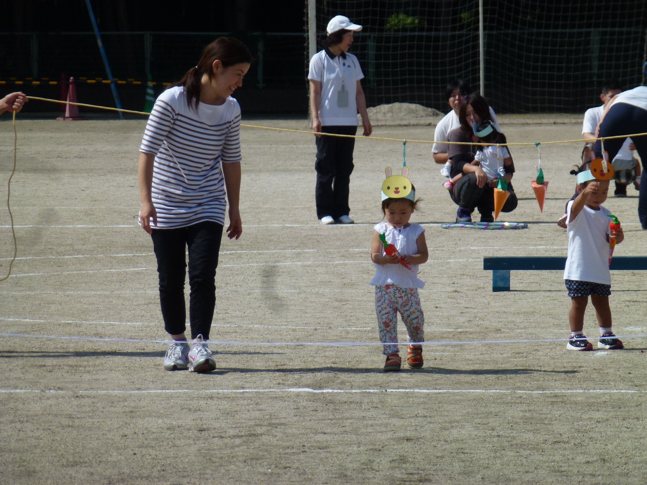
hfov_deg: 6.5
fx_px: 5682
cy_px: 242
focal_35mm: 304
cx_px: 324
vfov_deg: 4.9
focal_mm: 54.5
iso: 100
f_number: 5.7
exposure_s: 1/1000
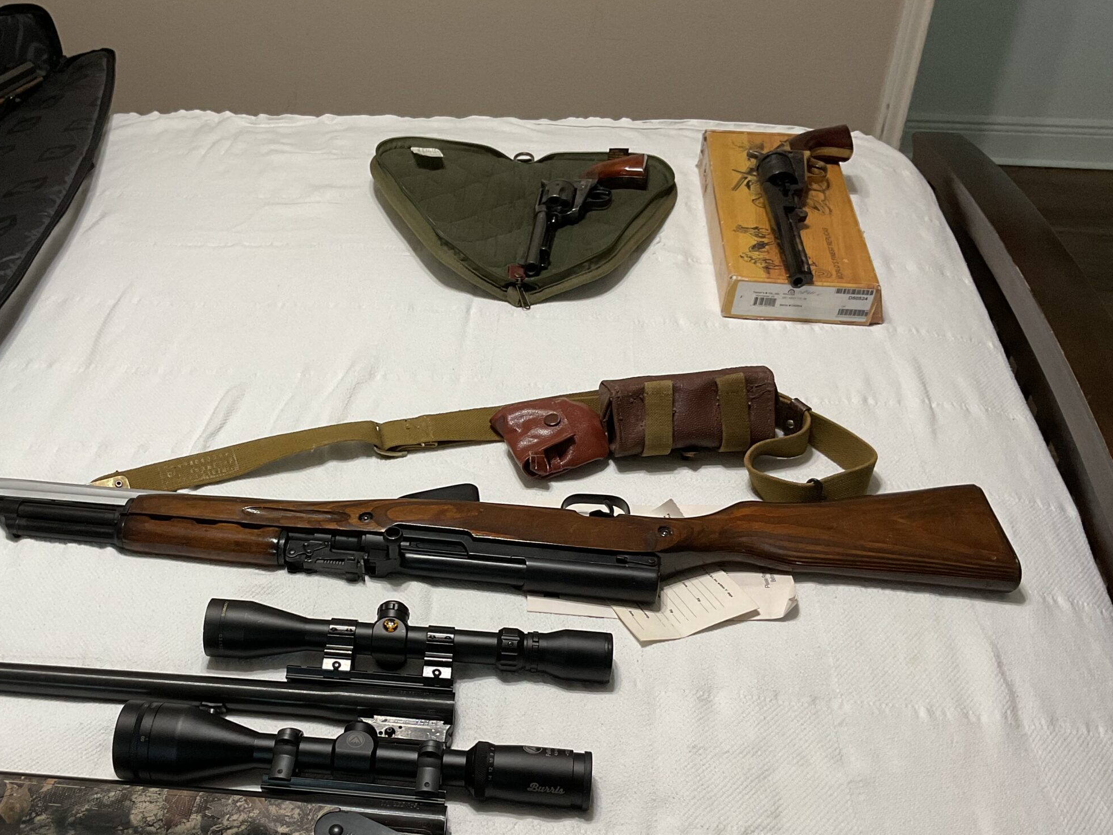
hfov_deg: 48.4
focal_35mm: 38
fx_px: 1222
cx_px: 395
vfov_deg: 37.4
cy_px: 532
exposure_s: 1/60
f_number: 1.8
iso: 80
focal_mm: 3
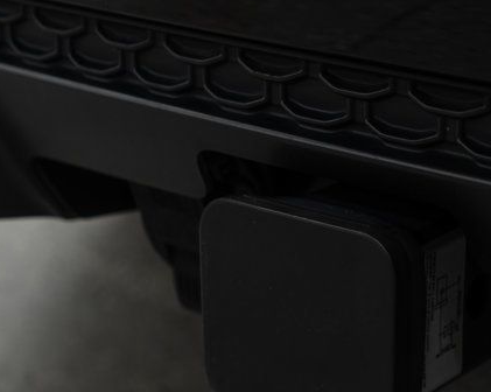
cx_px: 398
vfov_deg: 15.9
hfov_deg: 19.8
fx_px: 1394
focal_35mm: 96
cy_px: 305
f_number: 3.2
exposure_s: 1/50
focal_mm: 28
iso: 200
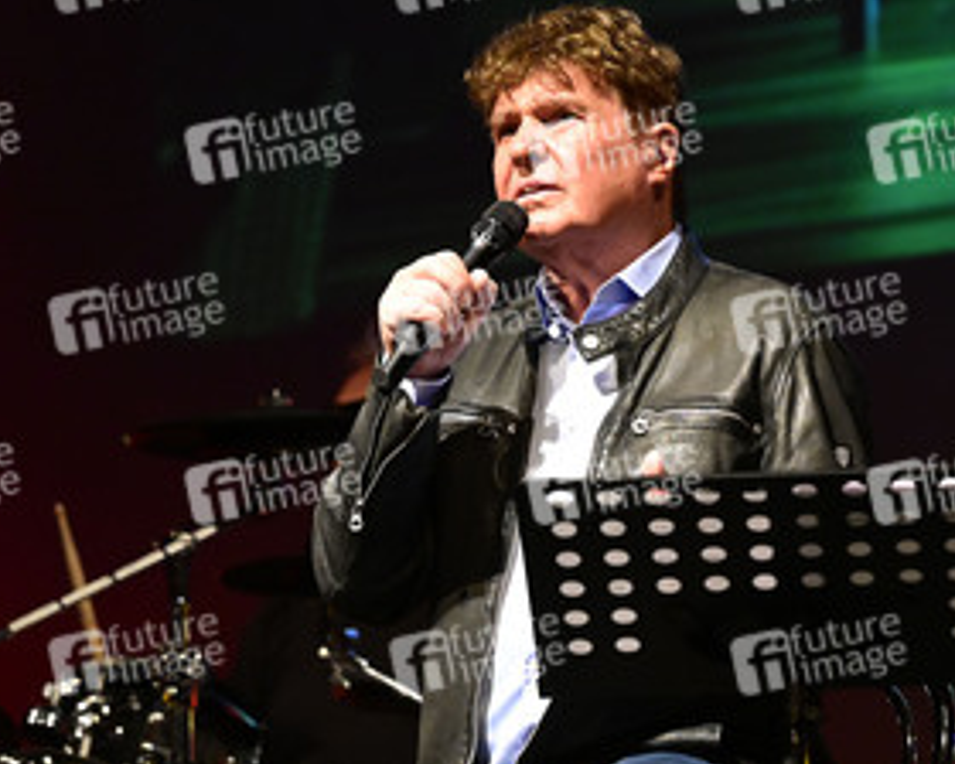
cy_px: 399
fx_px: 6614
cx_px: 524
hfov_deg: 8.3
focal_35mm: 234
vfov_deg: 6.6
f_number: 3.5
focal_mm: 155
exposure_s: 1/250
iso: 8000
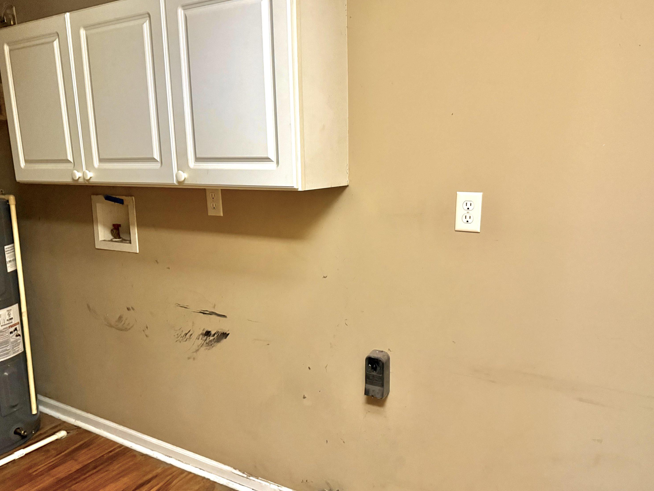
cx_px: 335
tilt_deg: -10.3
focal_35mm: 25
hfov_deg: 69.4
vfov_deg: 54.9
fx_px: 472
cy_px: 242
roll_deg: +0.3
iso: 800
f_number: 1.78
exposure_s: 1/40
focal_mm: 6.76
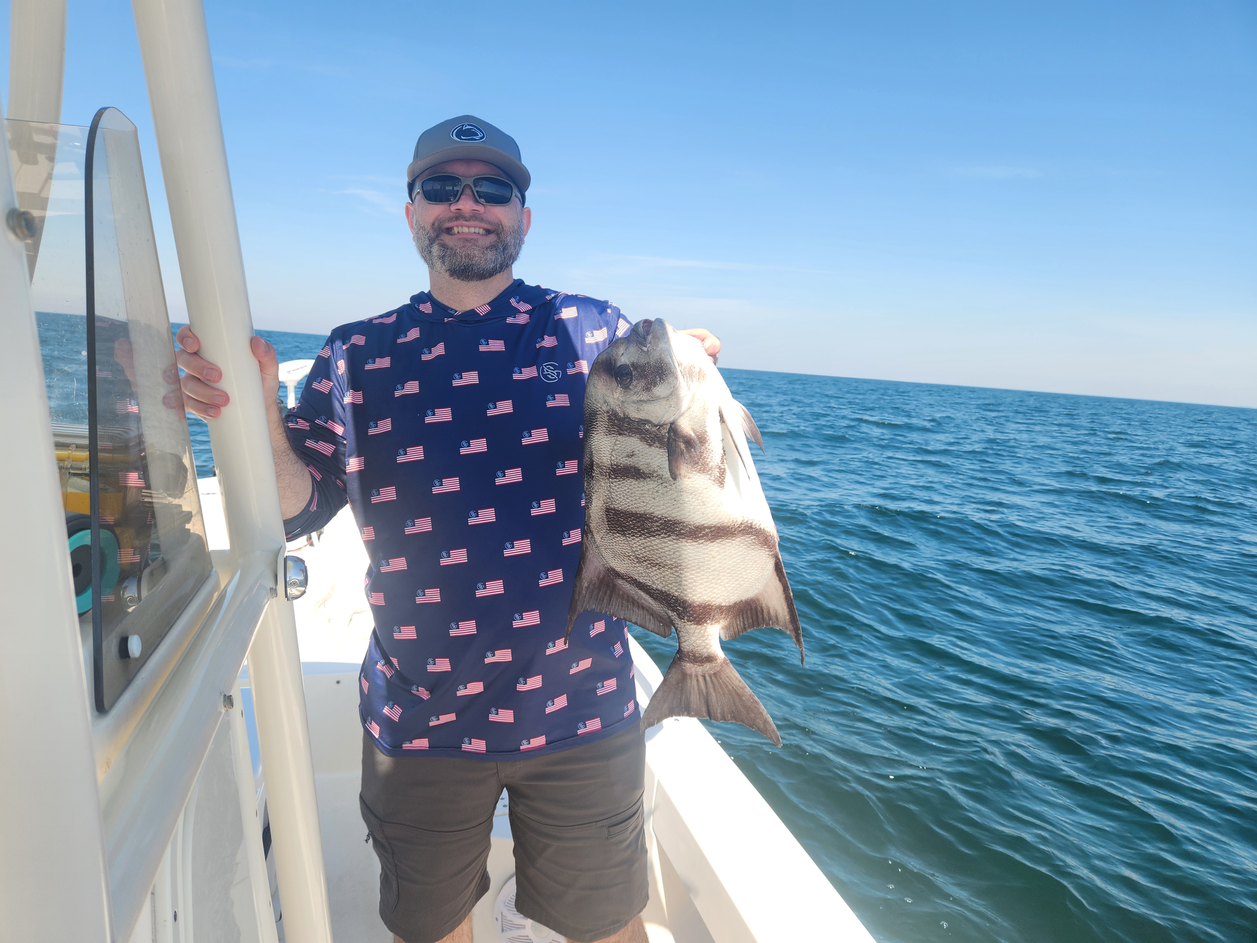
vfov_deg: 58.9
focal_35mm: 23
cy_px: 472
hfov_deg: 73.9
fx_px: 835
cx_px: 628
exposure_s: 1/786
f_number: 1.8
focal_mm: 5.4
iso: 20
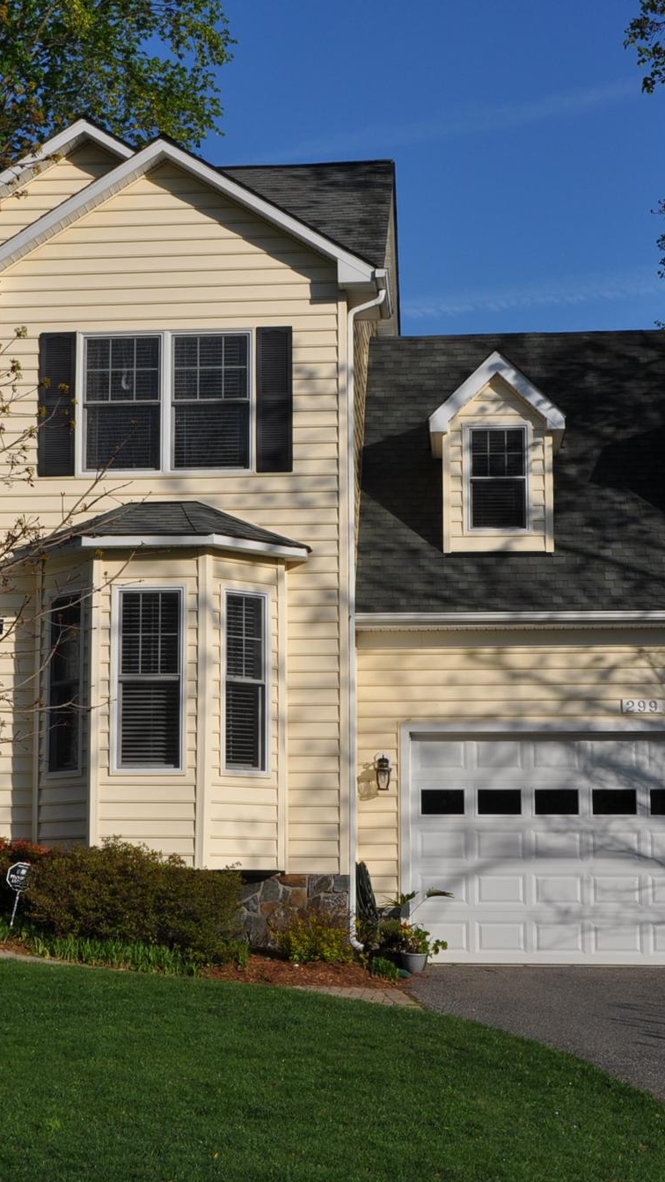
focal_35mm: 67
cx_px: 236
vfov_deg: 31.4
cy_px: 594
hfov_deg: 18.0
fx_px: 2099
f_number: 10
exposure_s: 1/400
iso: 200
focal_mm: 28
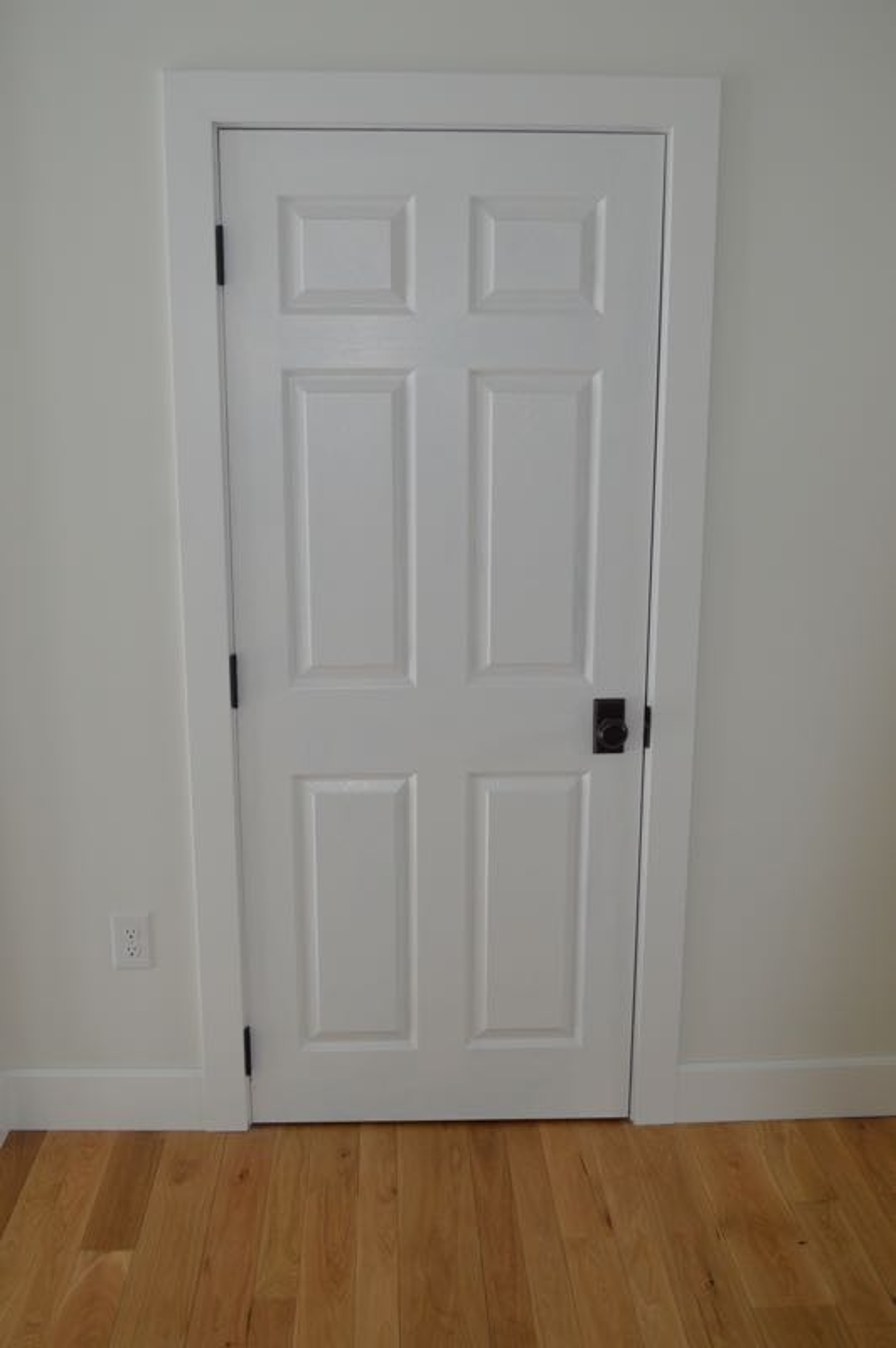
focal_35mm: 36
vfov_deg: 53.2
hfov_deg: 36.8
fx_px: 1346
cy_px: 674
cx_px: 448
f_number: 4
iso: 640
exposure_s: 1/60
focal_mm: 24
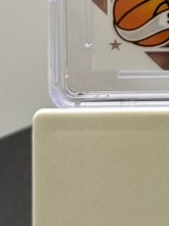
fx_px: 1444
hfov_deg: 6.6
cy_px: -144
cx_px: 285
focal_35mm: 222
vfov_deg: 8.6
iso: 50
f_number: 1.78
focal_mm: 6.76
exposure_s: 1/183
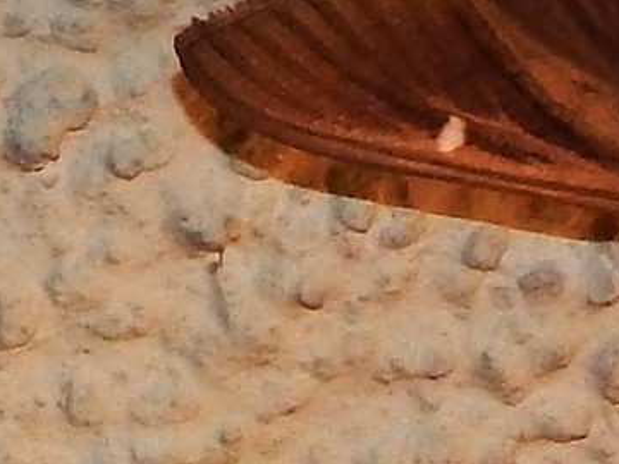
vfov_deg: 4.8
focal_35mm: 310
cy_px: -2
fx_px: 5543
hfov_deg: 6.4
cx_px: 616
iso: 125
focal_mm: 23.4
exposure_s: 1/100
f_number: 4.8
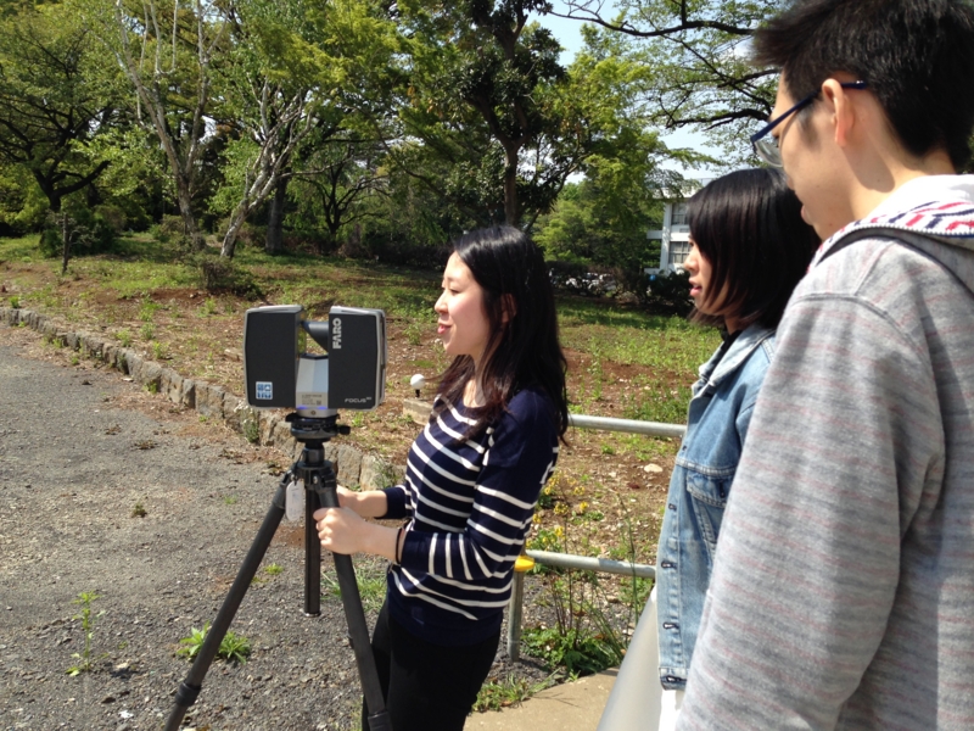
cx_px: 487
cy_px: 366
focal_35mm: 33
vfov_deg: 42.9
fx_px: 929
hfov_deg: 55.4
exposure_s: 1/1043
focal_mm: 4.12
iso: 50
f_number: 2.4
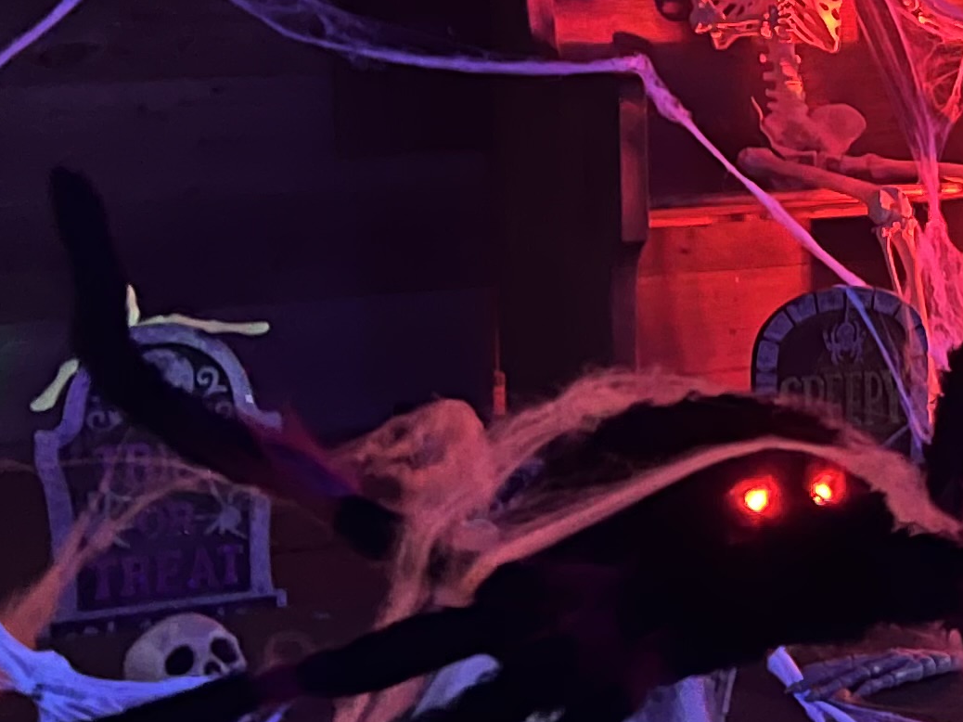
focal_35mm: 101
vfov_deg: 14.6
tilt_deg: -6.5
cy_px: 214
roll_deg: +0.2
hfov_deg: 17.2
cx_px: 1514
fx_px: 2809
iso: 1250
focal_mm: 5.7
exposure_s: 1/15
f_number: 1.5
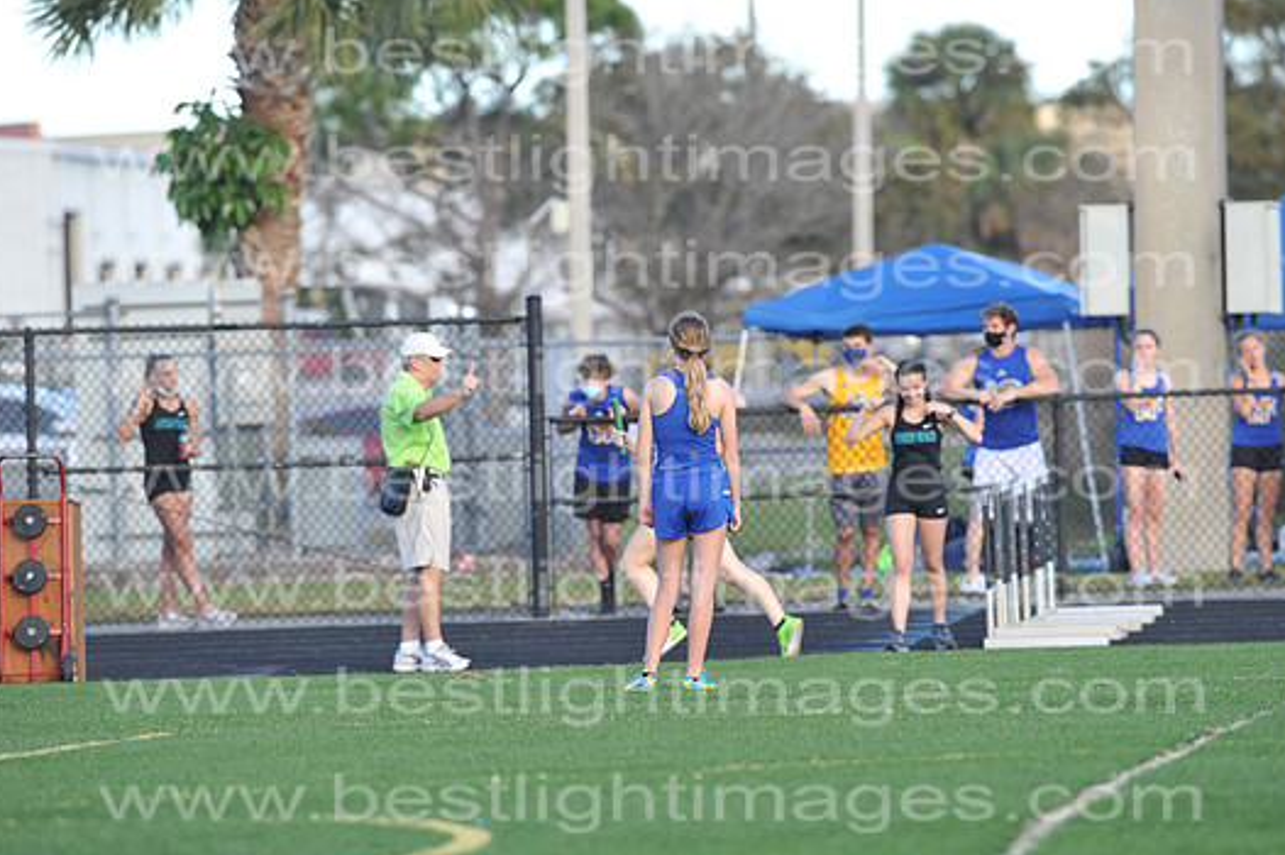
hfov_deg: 6.2
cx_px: 652
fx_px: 11807
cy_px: 430
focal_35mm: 331
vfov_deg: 4.1
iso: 800
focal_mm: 300
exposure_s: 1/1250
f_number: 4.5
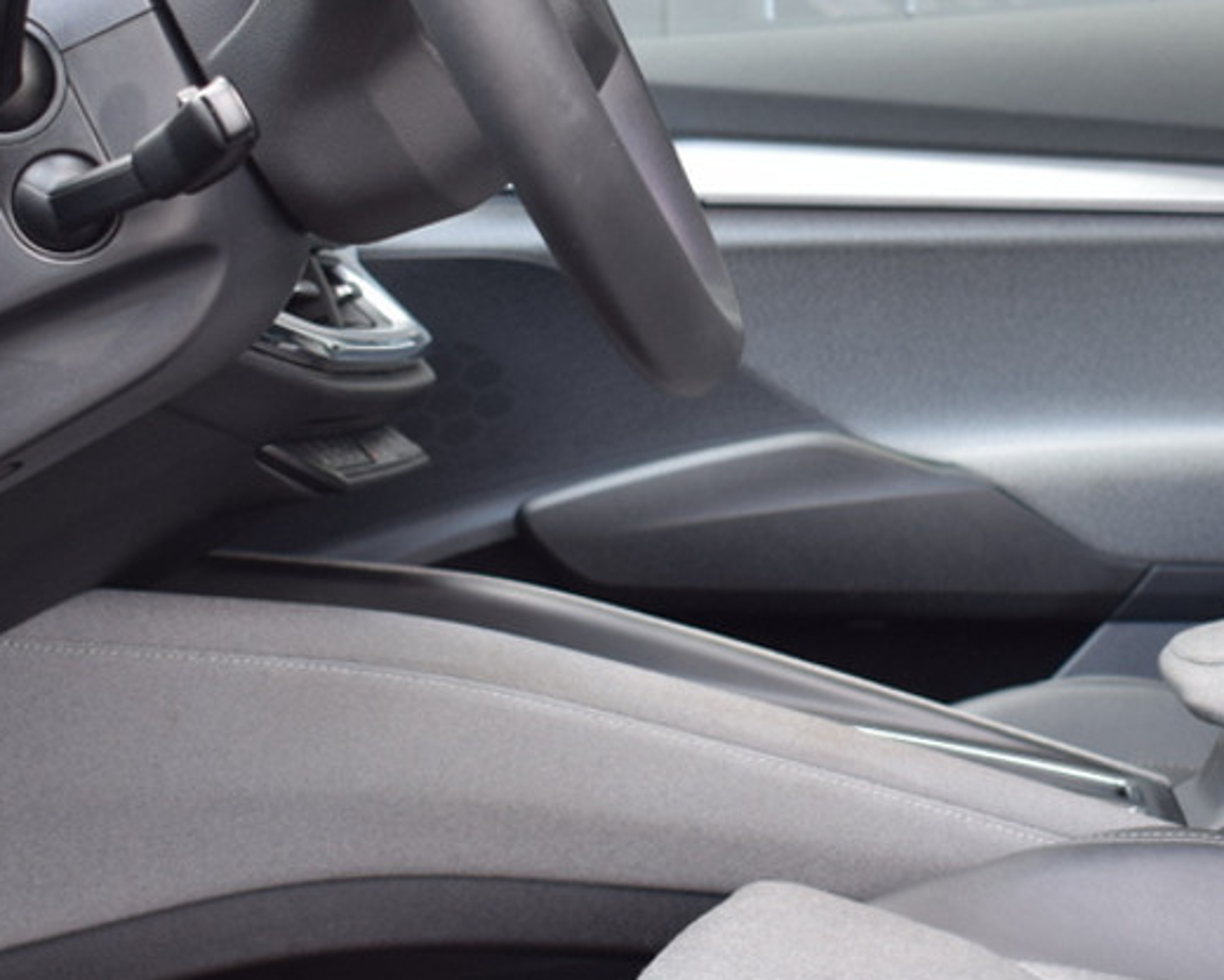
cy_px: 397
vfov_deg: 15.0
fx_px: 3705
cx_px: 977
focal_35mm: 102
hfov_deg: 18.6
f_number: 5
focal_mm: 27
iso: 400
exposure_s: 1/100
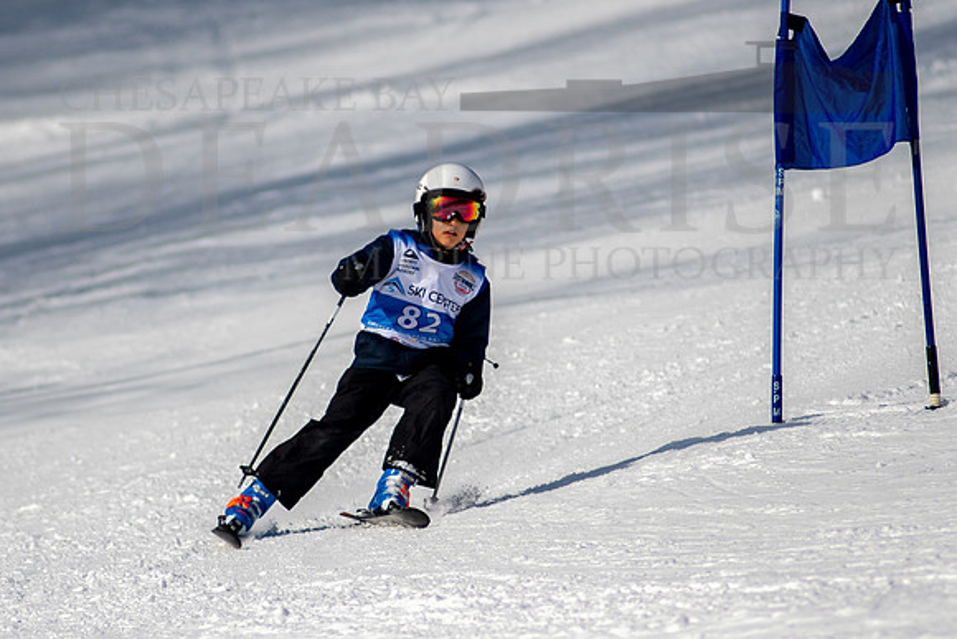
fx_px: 19842
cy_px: 338
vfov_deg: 1.8
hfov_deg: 2.8
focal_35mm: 746
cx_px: 433
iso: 100
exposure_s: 1/8000
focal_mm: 300
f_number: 2.8
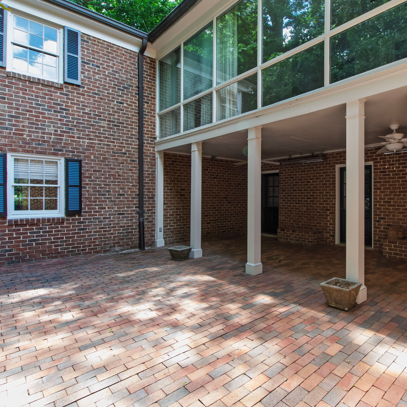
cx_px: 262
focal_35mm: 20
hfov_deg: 73.2
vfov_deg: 74.8
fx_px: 266
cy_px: 197
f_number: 8
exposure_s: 1/40
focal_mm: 10
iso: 1000
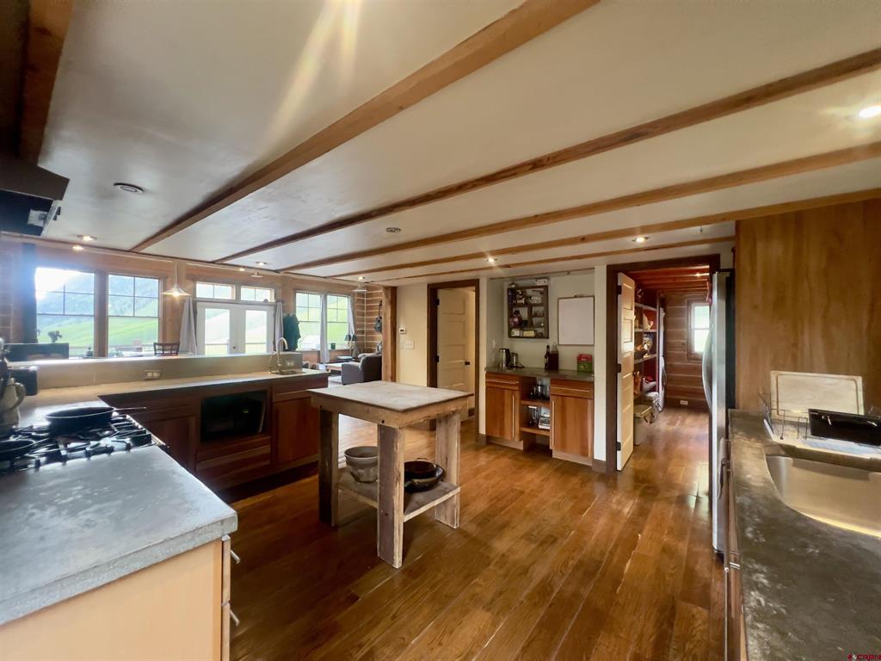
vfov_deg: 89.9
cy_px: 330
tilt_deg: +0.3
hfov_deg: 106.2
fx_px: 331
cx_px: 440
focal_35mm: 13
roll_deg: -0.6
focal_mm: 1.57
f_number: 1.8
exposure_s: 1/60
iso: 500
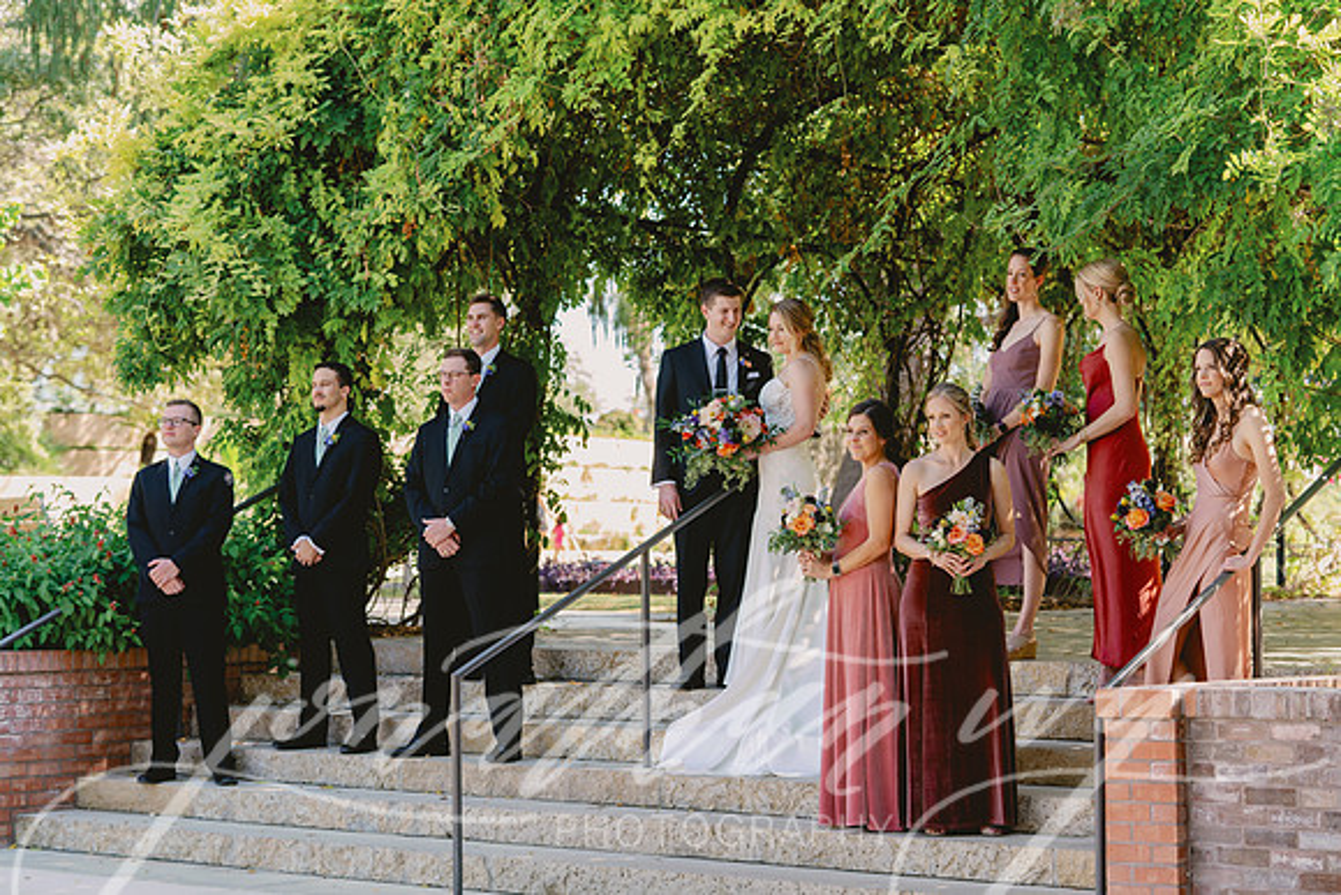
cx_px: 670
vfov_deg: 16.5
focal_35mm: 83
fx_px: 3092
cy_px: 448
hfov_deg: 24.5
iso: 400
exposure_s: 1/250
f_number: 4
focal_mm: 83
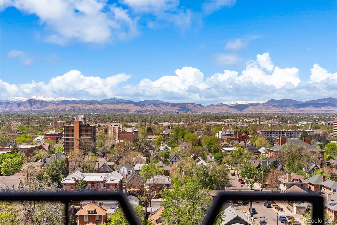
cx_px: 168
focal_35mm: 50
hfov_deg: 39.6
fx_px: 468
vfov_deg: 27.0
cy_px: 112
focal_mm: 50
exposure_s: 1/2500
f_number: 3.5
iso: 200
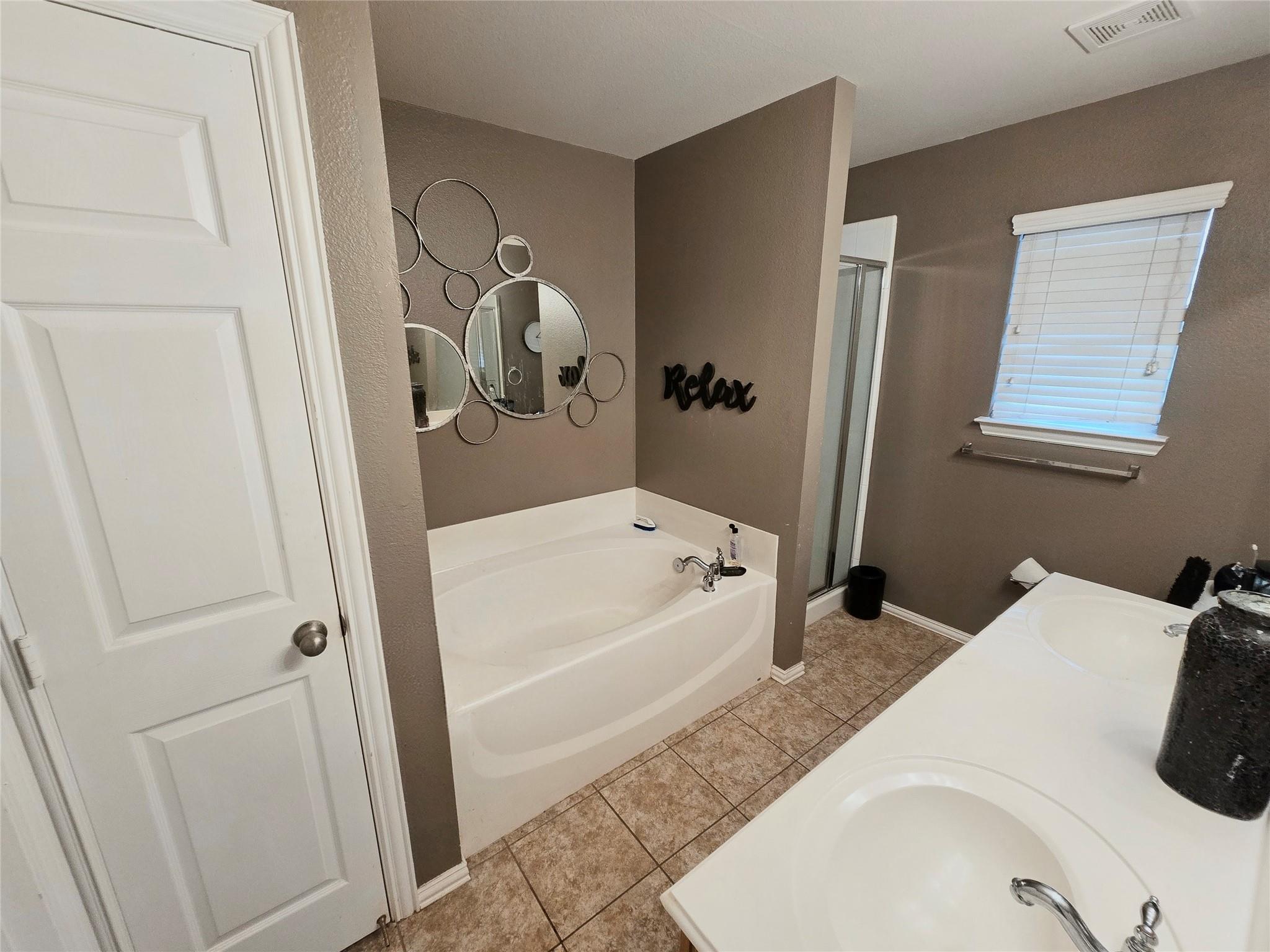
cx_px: 635
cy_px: 476
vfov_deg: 89.9
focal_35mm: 13
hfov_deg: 106.2
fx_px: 477
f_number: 2.2
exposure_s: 1/60
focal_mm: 2.2
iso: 250
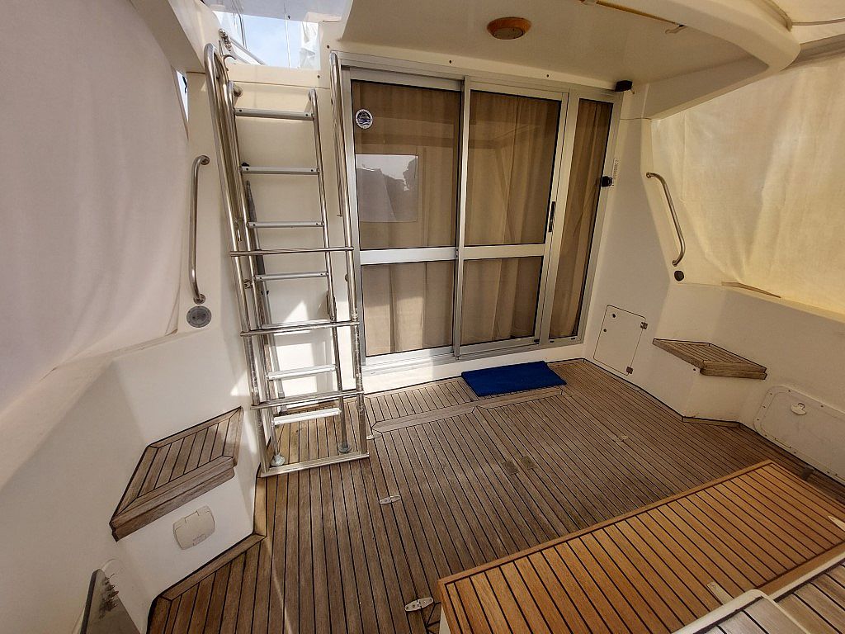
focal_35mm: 13
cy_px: 317
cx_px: 422
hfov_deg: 106.2
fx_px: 317
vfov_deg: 89.9
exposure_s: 1/585
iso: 50
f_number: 2.2
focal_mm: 1.74
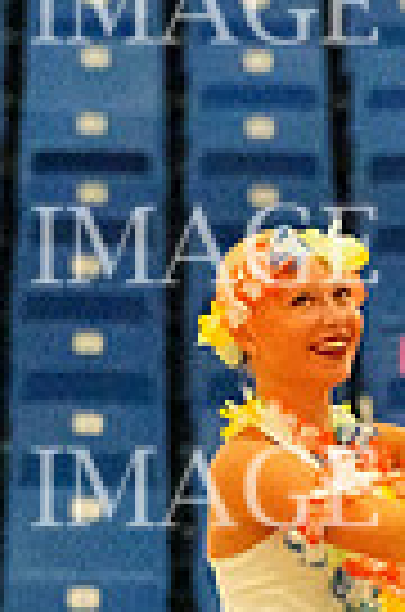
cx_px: 385
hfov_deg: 2.1
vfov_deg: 3.2
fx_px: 10889
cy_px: 850
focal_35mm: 642
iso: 25600
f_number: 4
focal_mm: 150
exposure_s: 1/1000
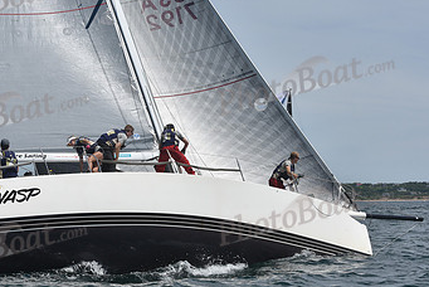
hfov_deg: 17.2
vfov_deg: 11.5
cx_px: 153
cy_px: 166
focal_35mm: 119
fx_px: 1419
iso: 250
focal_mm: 70
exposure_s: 1/800
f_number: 13
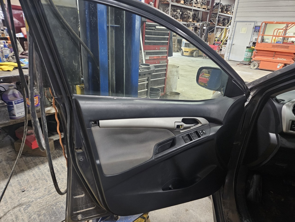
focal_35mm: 23
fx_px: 196
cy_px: 111
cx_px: 148
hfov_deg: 73.9
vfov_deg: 58.9
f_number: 1.8
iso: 640
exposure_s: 1/30
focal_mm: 5.4
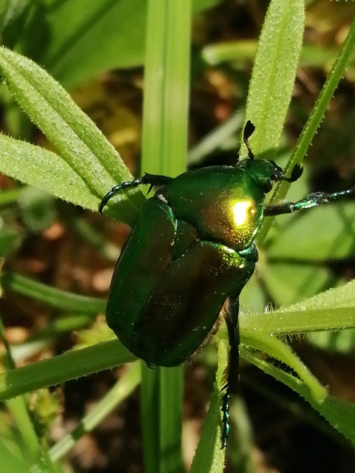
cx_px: 178
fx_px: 1422
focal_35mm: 104
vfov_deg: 18.9
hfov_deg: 14.2
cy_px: 236
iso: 50
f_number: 1.8
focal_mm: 3.46
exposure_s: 1/1049
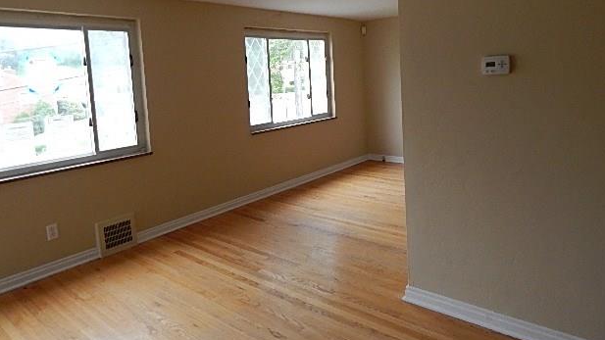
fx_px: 417
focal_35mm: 26
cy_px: 109
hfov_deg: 71.9
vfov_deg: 43.6
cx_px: 296
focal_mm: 4
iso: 400
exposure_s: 1/160
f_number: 3
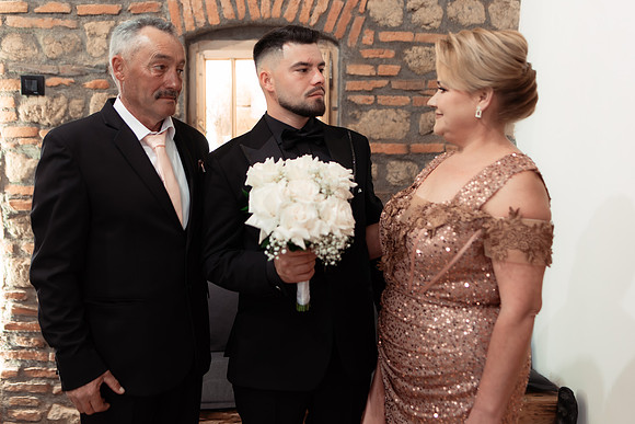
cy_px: 195
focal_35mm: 38
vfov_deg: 35.2
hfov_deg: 50.9
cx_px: 302
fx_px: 667
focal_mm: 35
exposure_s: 1/200
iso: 1600
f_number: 2
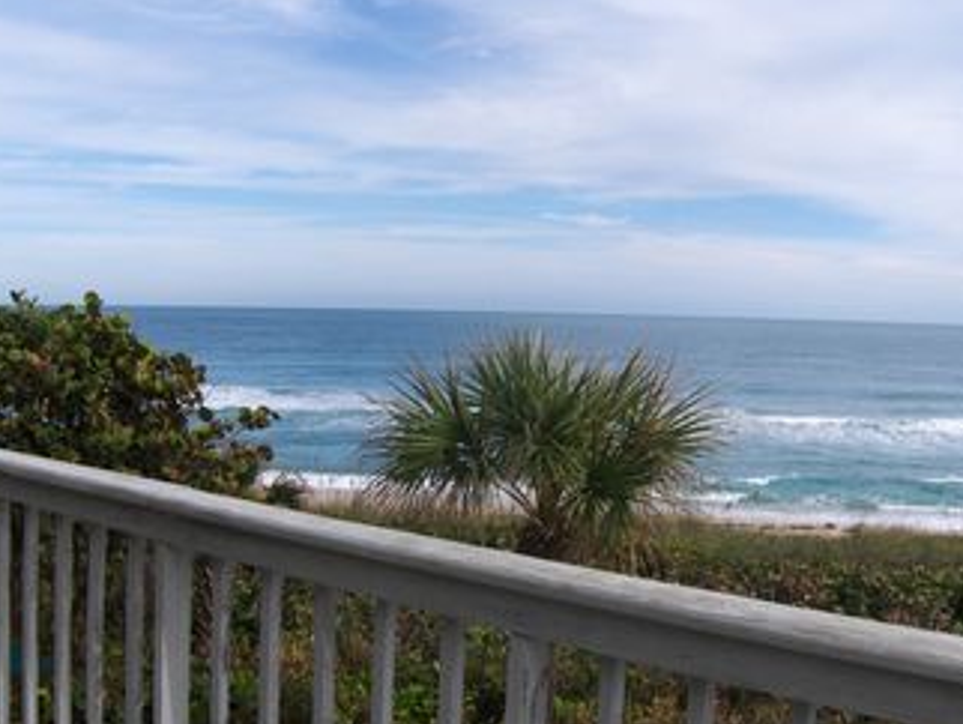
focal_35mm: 40
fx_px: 1114
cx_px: 482
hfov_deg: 46.8
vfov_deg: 36.0
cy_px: 401
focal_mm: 7.5
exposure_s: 1/435
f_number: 6.9
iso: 100
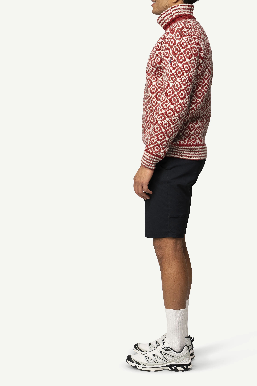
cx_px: 163
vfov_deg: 22.9
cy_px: 167
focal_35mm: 89
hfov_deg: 15.3
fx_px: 953
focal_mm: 70
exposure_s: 1/80
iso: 500
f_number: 5
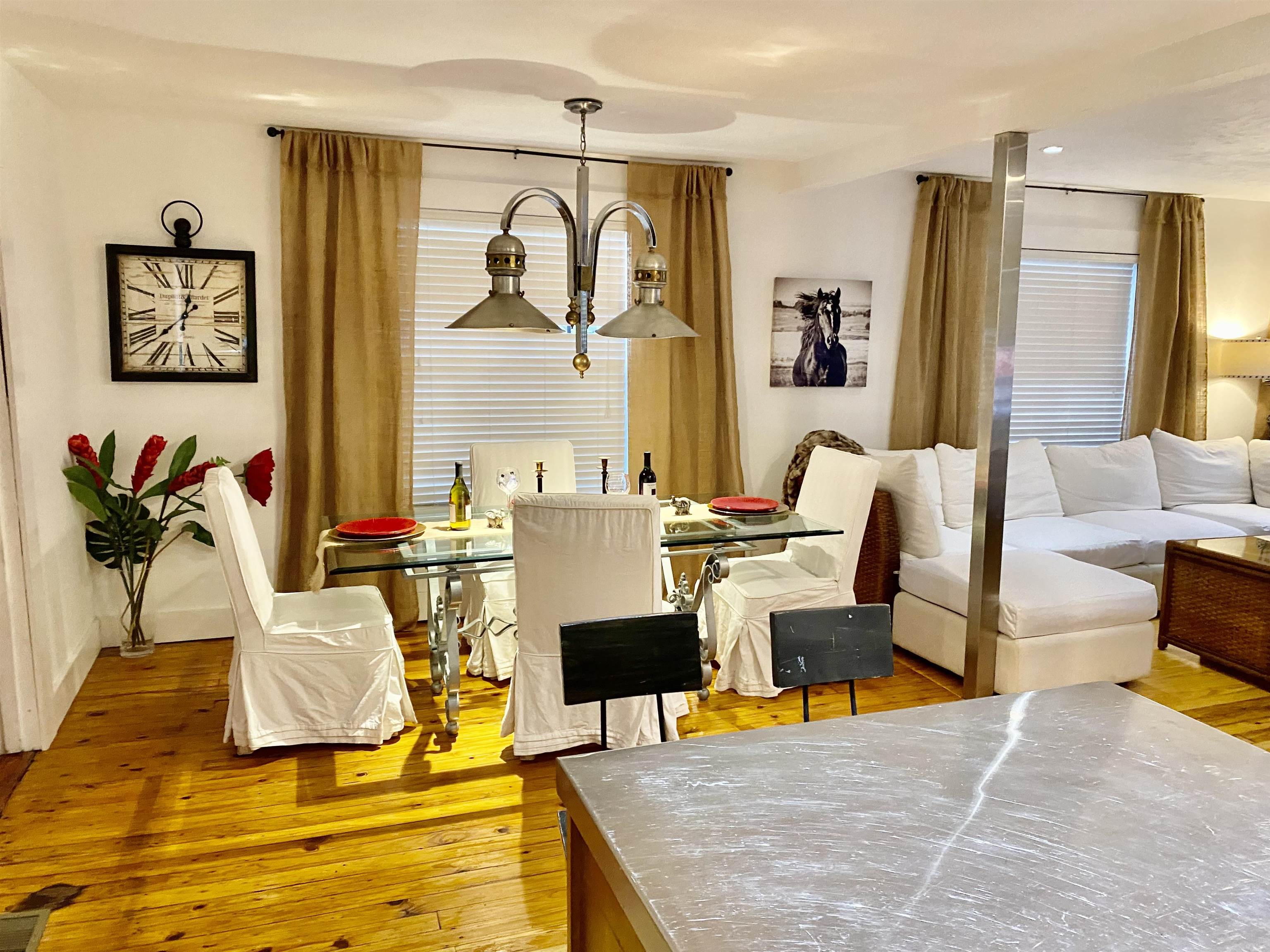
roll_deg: -1.6
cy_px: 476
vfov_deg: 53.1
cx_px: 635
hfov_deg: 67.3
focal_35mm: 26
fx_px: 954
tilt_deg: -8.8
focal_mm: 4.25
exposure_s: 1/60
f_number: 1.8
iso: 400
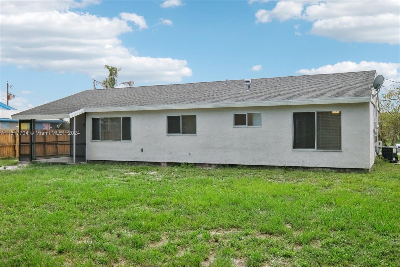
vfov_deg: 38.9
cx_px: 200
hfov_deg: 55.8
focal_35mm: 34
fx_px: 378
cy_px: 134
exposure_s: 1/2500
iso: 1600
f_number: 8
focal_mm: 22.9
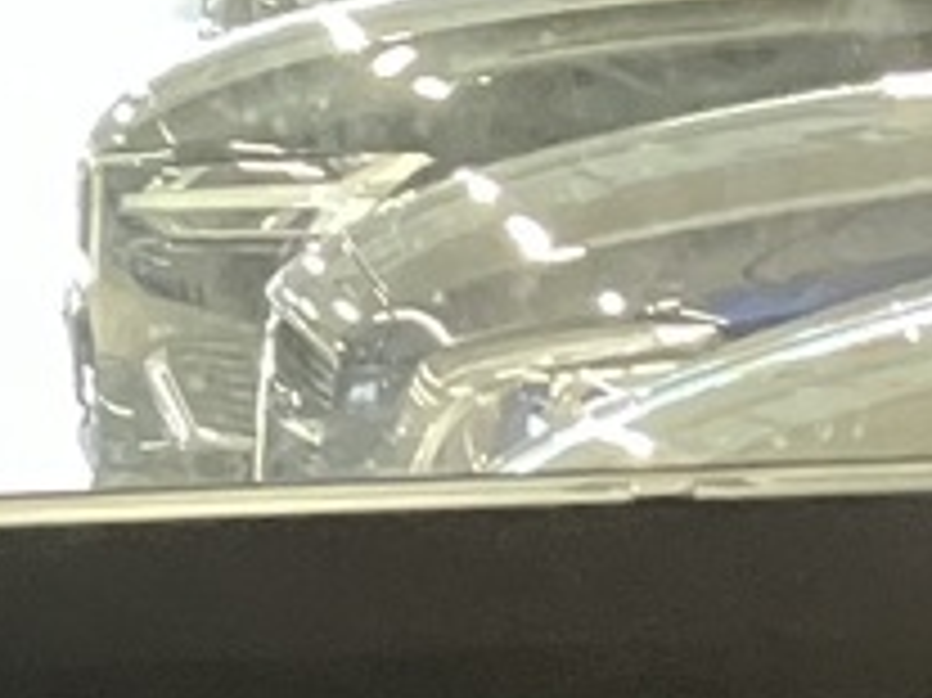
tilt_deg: -24.2
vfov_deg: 6.7
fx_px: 5247
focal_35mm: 195
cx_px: 401
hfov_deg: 10.1
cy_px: 2243
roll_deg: +1.0
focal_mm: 3.99
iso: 640
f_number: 1.8
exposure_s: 1/24
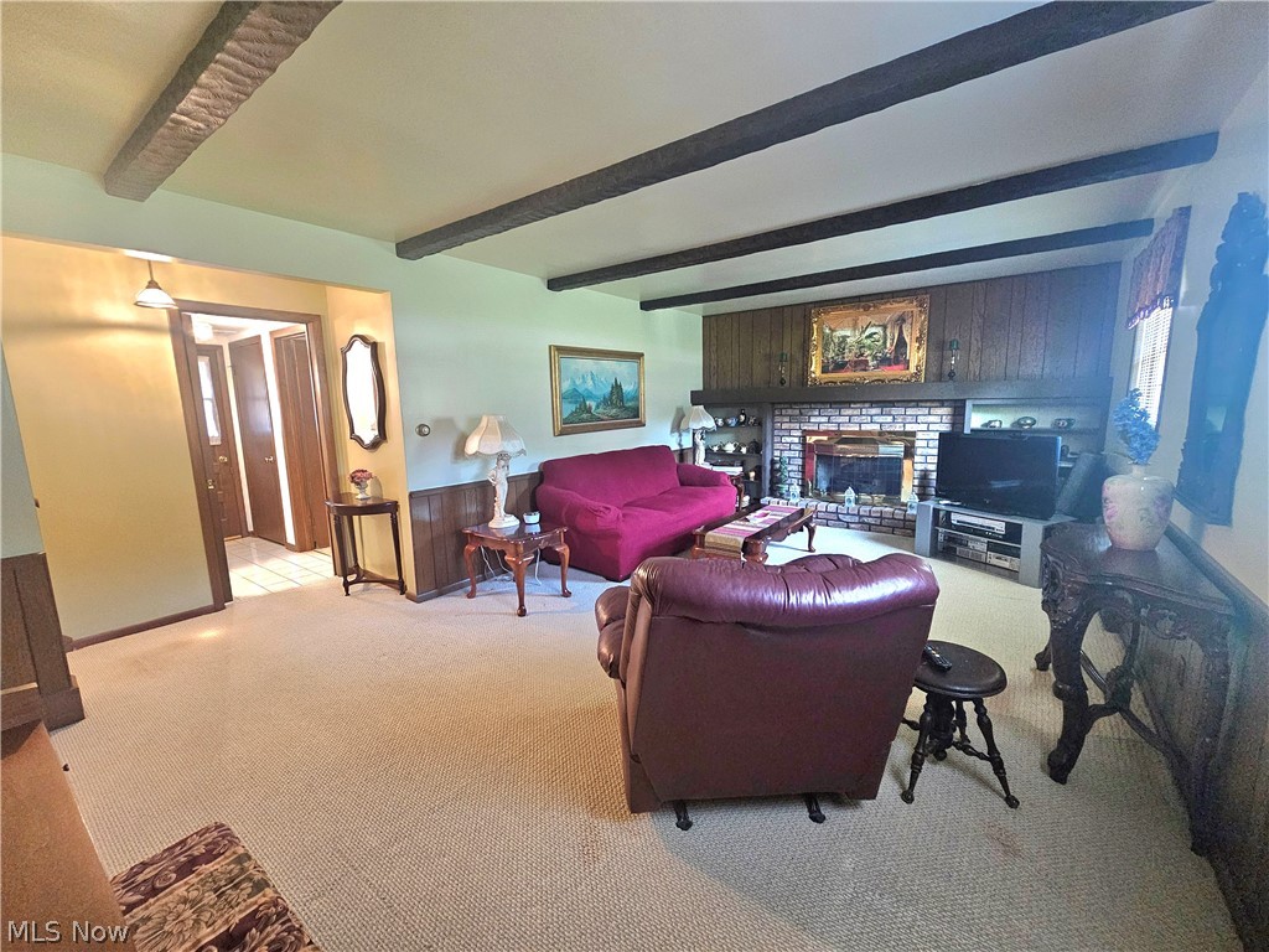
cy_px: 476
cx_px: 634
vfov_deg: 89.9
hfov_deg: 106.2
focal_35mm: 13
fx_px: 477
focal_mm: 2.2
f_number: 2.2
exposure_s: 1/30
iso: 640
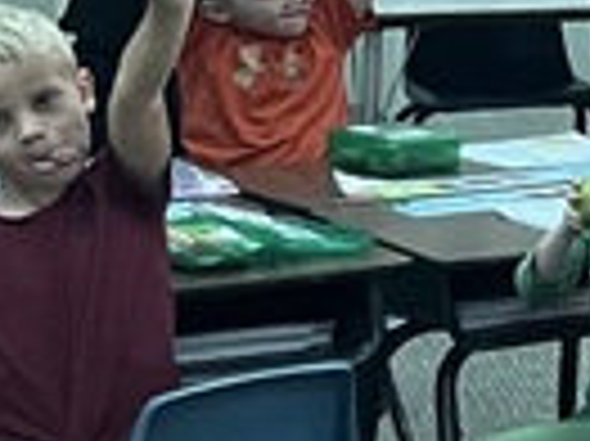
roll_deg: -2.1
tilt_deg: -5.7
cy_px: -76
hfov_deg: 7.7
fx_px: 3474
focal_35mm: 204
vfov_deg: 7.2
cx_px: 2076
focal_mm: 5.1
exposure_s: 1/60
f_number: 1.6
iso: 250
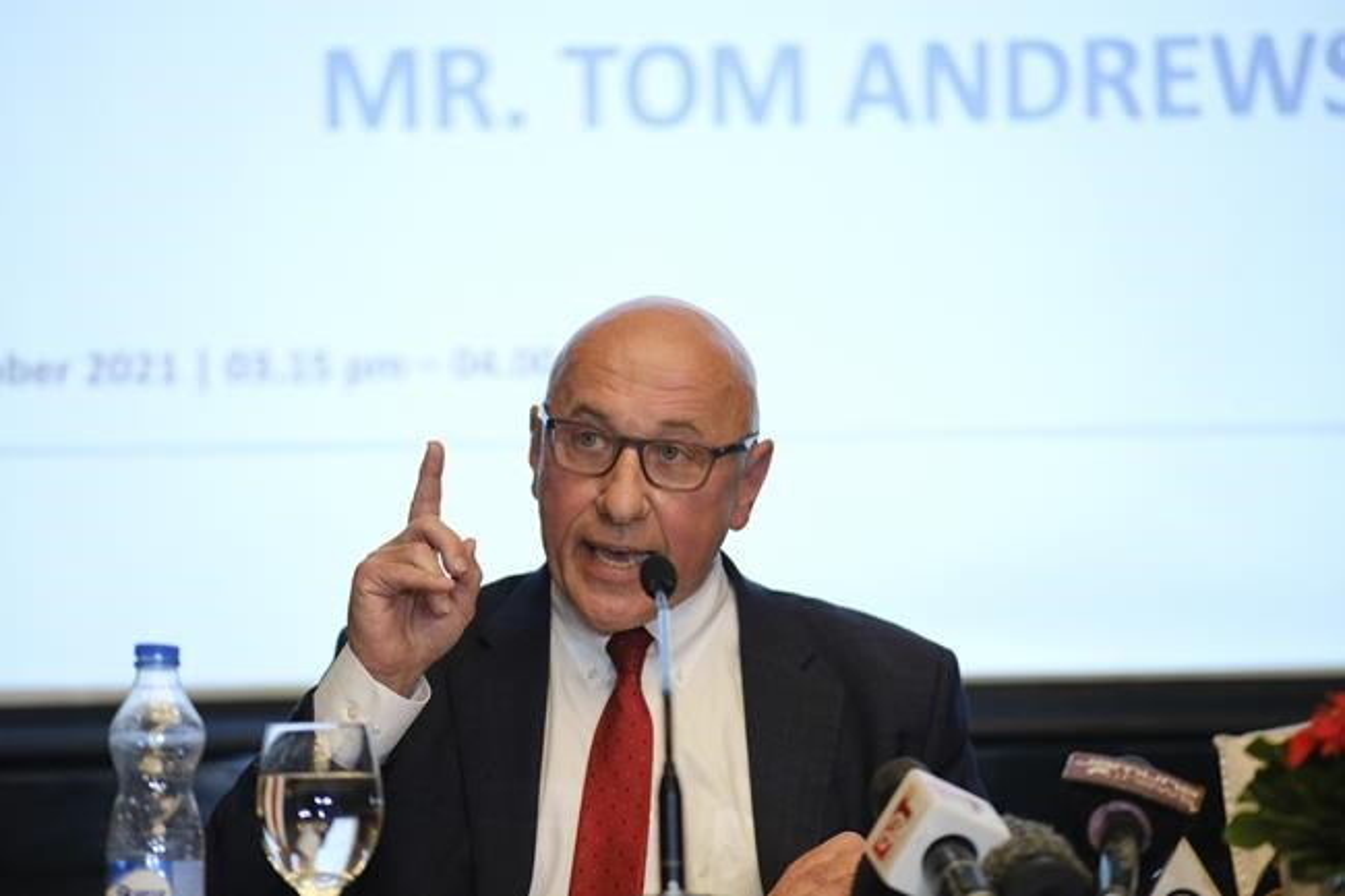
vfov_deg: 10.7
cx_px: 672
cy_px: 448
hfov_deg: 16.0
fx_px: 4781
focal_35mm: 128
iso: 2000
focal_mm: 85
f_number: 1.8
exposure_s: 1/480
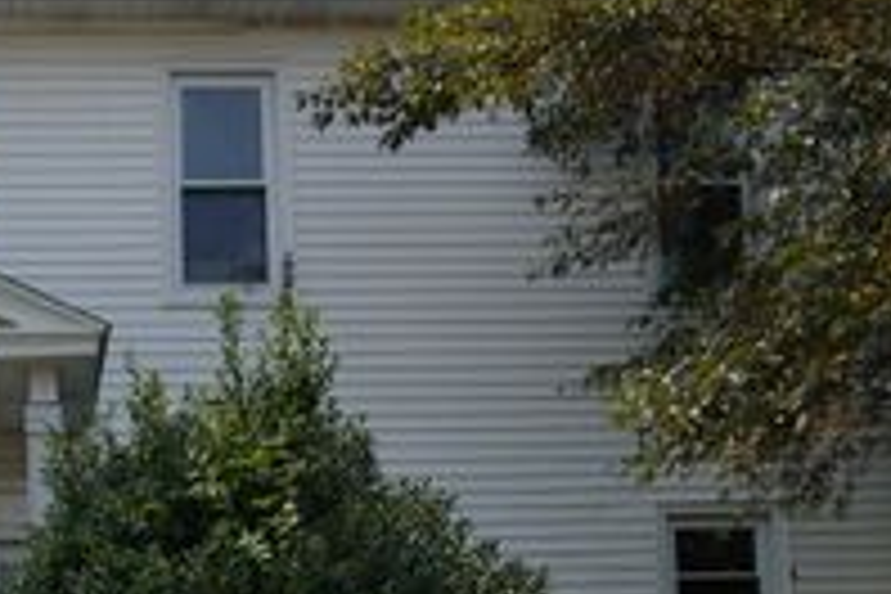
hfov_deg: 41.1
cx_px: 54
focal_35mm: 43
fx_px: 1064
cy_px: 677
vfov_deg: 28.0
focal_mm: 12
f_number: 4
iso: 100
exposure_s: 1/640
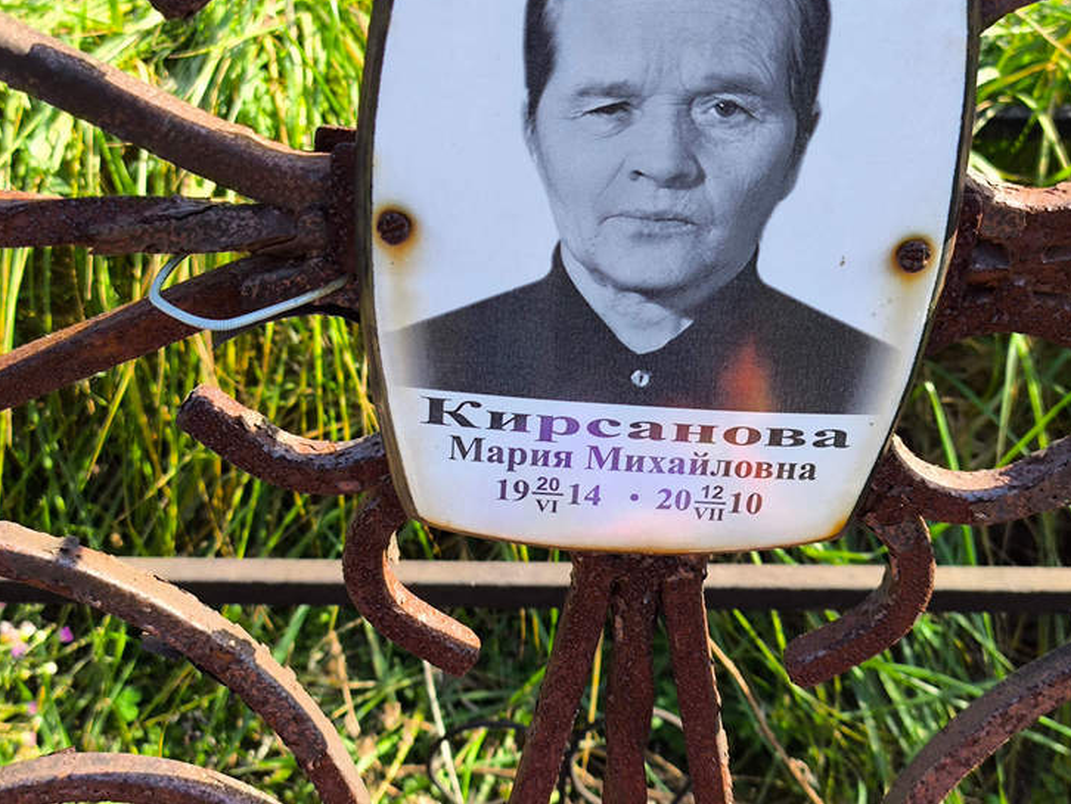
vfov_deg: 26.6
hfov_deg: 34.9
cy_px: 397
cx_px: 582
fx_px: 1702
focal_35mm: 55
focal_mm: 4.71
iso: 50
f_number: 1.7
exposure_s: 1/277
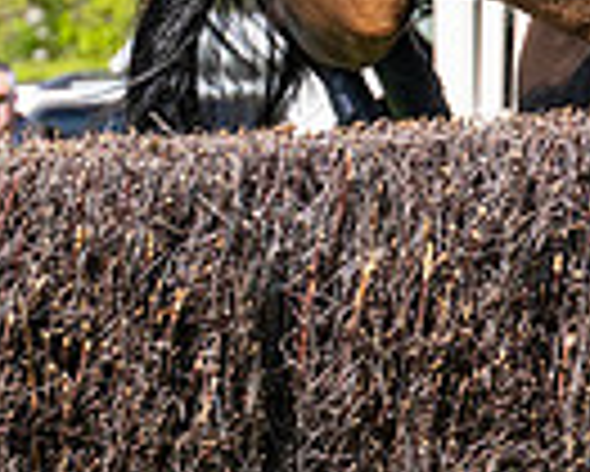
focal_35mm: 655
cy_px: 50
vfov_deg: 2.4
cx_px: 878
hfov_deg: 2.9
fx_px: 11446
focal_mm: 98
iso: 400
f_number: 4
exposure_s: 1/2500
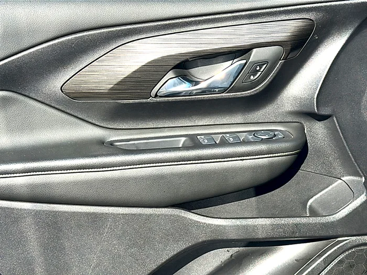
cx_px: 184
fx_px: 615
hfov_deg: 33.2
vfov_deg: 25.2
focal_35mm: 58
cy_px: 138
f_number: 1.78
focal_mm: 6.86
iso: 64
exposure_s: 1/1087
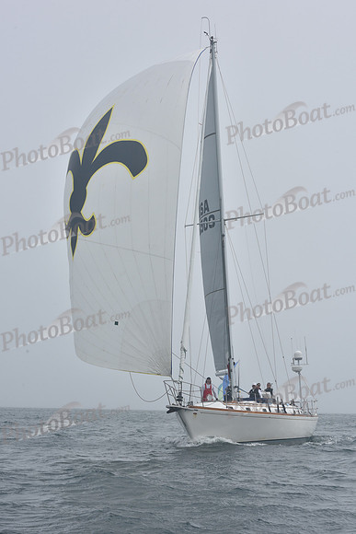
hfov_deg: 19.5
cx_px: 178
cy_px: 267
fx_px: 1038
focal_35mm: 70
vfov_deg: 28.8
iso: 250
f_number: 13
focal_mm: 70
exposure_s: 1/800
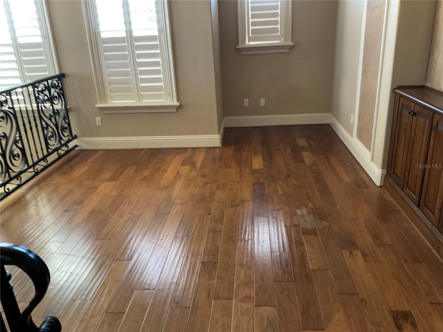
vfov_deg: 48.2
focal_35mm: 29
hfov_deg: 61.7
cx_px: 222
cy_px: 166
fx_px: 371
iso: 320
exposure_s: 1/52
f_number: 1.8
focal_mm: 3
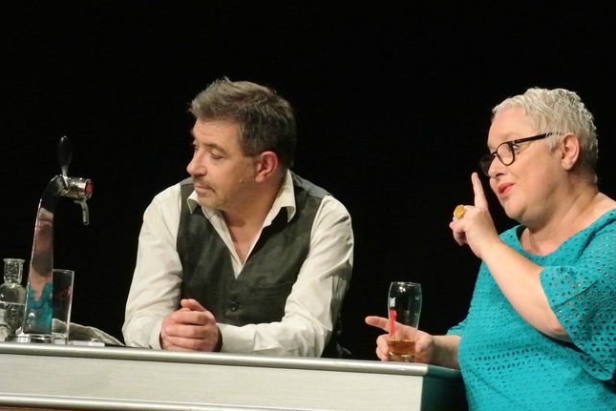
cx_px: 376
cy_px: 254
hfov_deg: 7.7
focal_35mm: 268
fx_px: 4589
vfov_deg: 5.1
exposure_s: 1/80
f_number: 8
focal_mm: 80.1
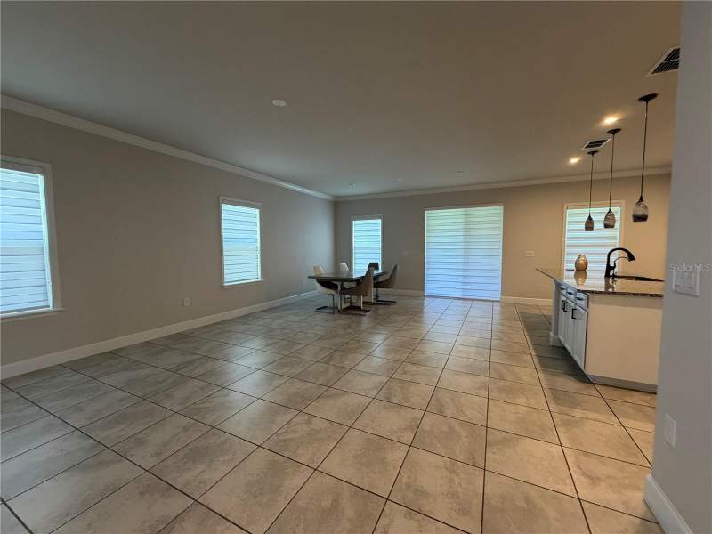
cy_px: 267
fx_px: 288
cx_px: 356
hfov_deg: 102.1
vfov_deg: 85.7
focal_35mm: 14
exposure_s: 1/60
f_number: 2.2
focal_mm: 2.22
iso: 160
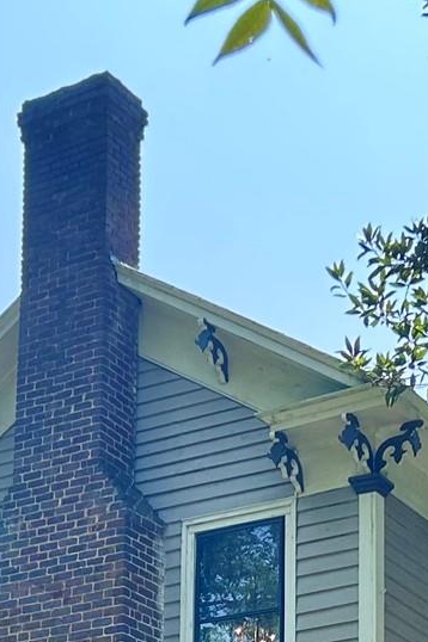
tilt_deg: +11.0
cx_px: 233
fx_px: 1839
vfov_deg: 18.6
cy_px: 803
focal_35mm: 103
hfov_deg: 13.3
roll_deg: -1.1
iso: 50
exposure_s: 1/1838
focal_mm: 5.7
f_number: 1.5
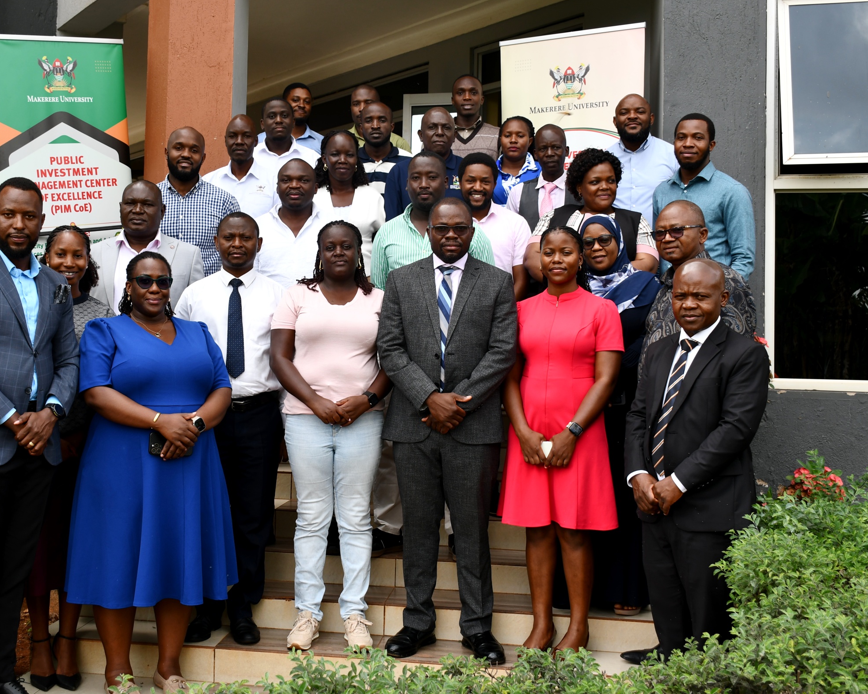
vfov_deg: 38.2
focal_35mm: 39
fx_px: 1002
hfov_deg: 46.7
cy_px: 343
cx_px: 381
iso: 100
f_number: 5.6
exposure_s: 1/125
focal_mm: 23
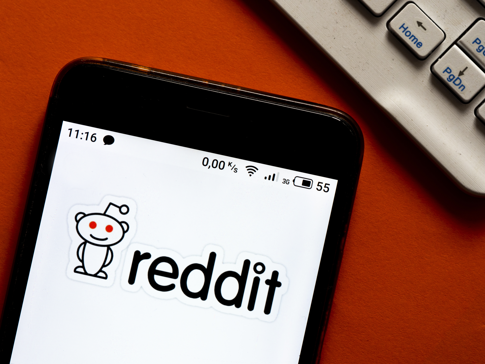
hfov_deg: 16.4
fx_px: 1681
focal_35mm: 120
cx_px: 242
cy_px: 182
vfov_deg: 12.3
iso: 200
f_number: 4.5
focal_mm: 60
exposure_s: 1/8
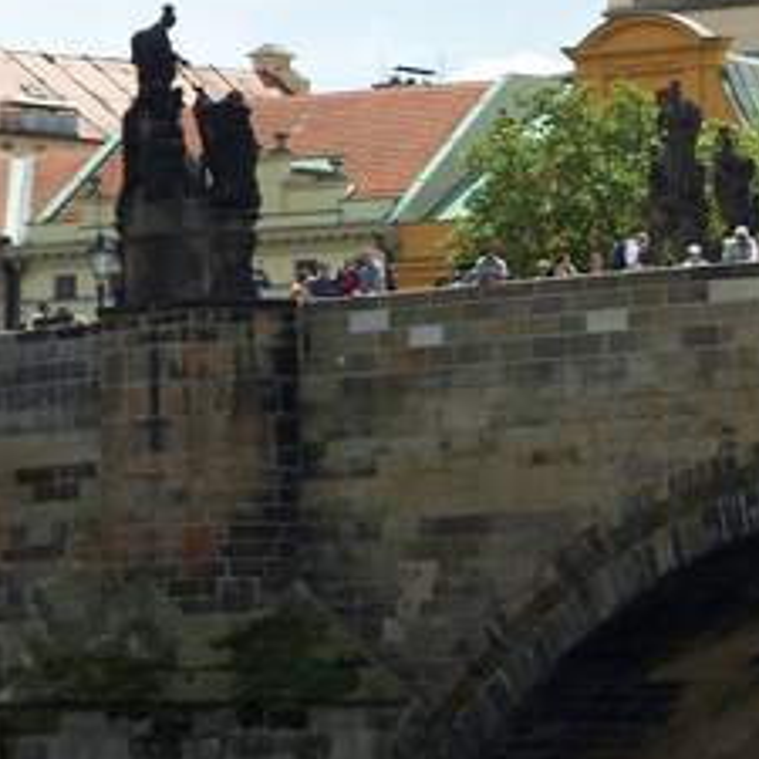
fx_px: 8310
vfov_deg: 5.2
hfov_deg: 5.2
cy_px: 118
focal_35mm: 335
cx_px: 938
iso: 64
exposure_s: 1/640
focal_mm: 28
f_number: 4
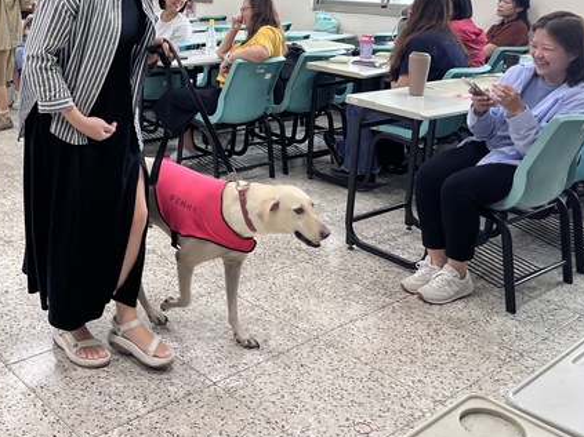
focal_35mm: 43
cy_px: 88
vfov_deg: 32.7
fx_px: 725
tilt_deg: -9.8
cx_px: 156
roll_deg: -0.7
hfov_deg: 42.7
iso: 100
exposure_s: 1/120
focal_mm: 5.1
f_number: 1.6
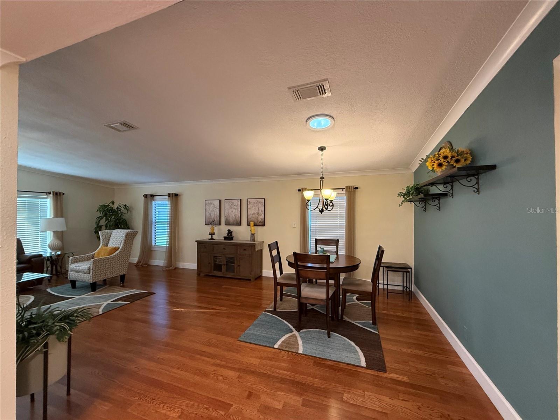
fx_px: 226
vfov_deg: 85.7
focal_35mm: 14
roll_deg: -0.2
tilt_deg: +0.8
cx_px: 280
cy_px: 210
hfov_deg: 102.1
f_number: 2.2
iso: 320
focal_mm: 2.22
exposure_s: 1/60
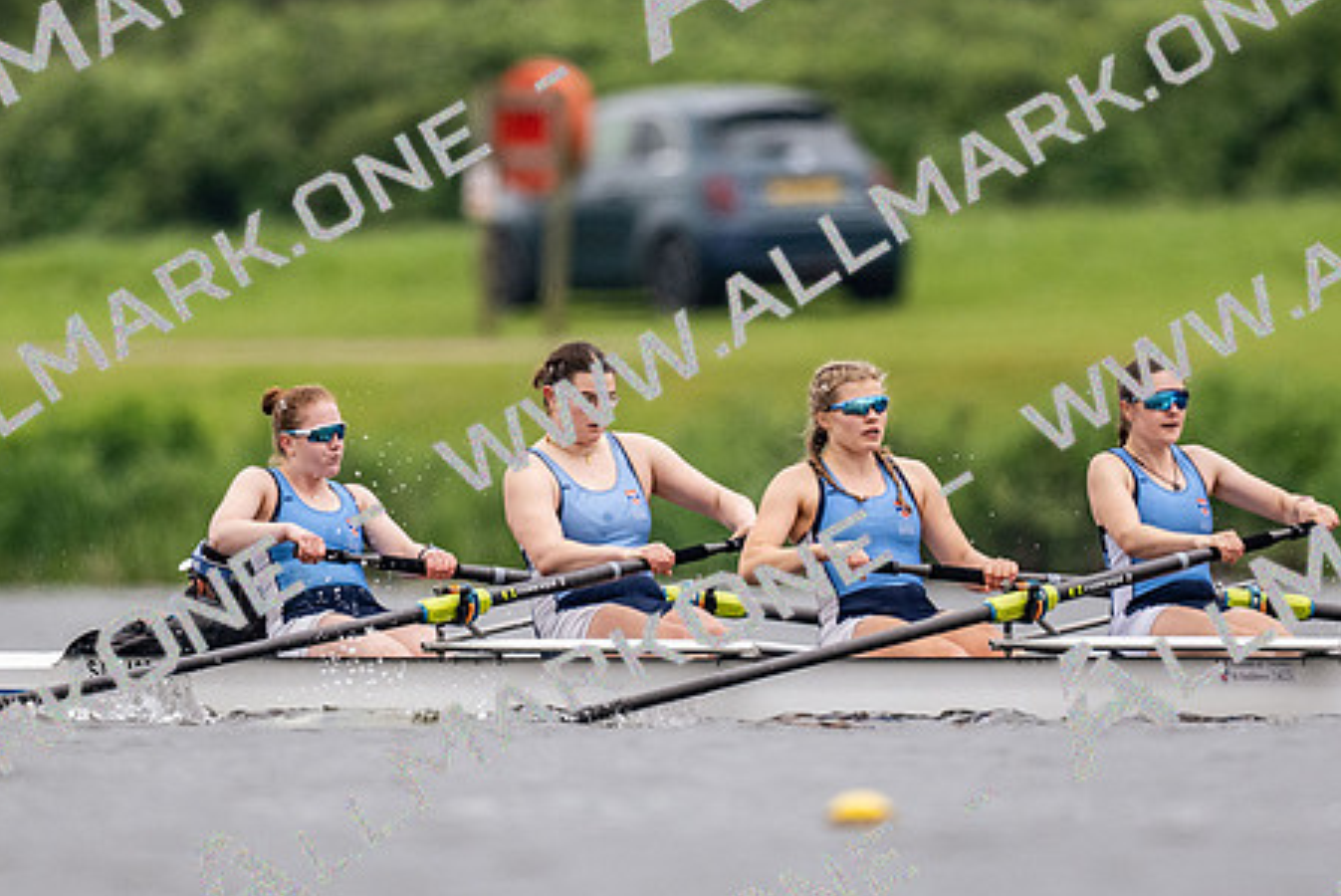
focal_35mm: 1163
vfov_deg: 1.2
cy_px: 500
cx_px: 803
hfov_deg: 1.8
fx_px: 43348
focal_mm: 600
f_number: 4
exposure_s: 1/2000
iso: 800
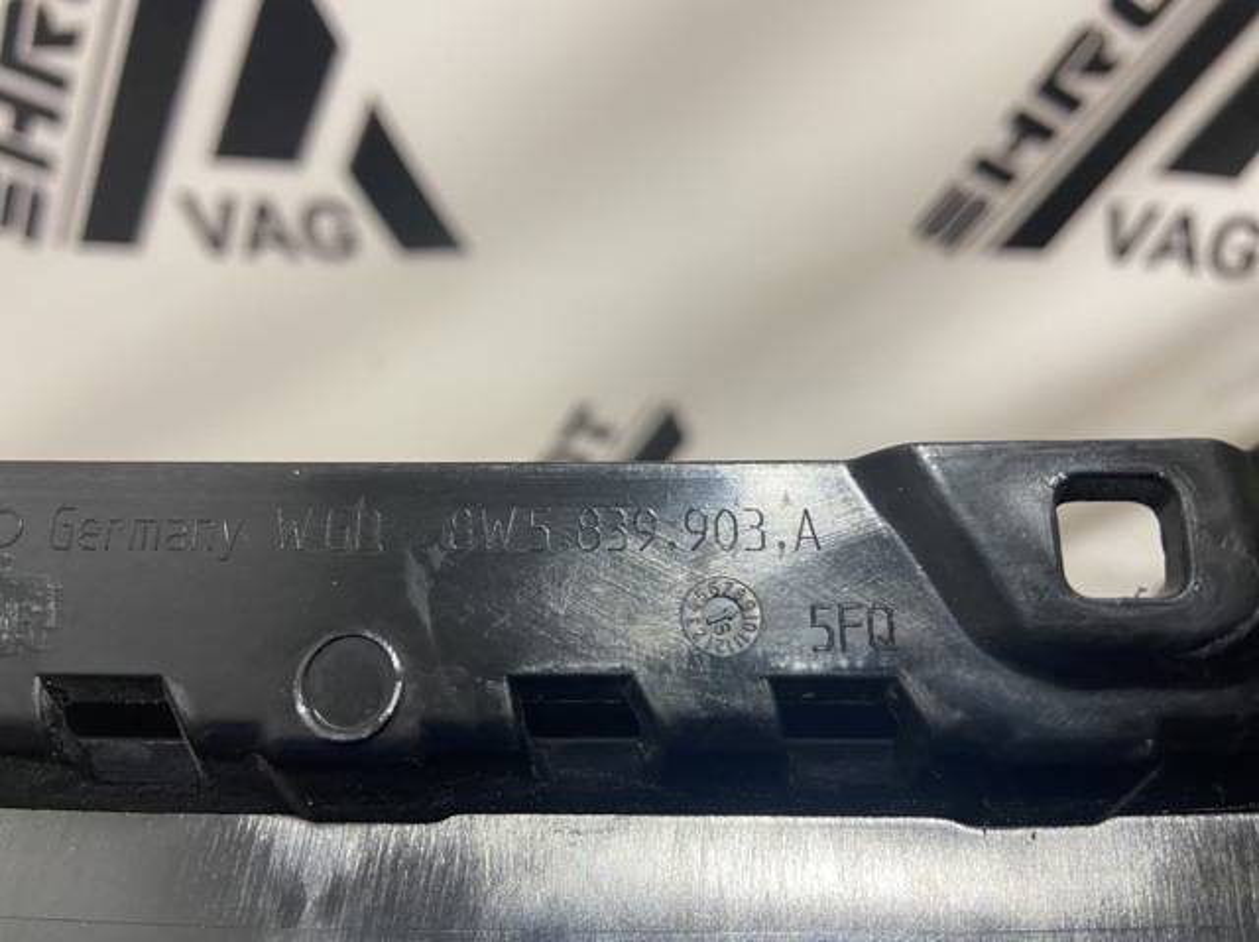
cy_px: 471
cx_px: 630
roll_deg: -4.3
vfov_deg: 54.8
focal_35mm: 25
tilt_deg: -42.5
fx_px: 909
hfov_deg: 69.4
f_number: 1.8
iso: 160
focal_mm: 4.25
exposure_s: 1/50
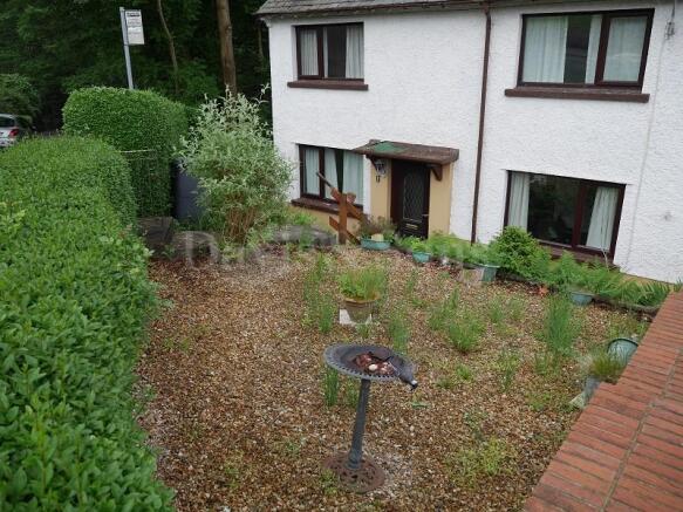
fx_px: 552
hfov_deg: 63.5
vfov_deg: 49.7
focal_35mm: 28
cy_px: 256
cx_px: 342
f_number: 4.5
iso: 200
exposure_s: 1/200
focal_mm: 14
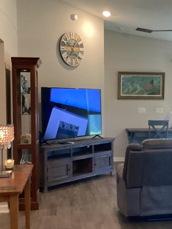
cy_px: 125
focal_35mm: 60
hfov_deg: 24.1
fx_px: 398
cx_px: 136
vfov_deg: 32.2
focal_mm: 3.3
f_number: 2.4
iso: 400
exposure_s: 1/60
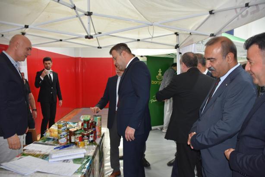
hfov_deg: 67.4
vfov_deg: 48.0
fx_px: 199
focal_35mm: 27
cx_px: 132
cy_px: 88
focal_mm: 18
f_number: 3.5
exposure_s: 1/80
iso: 400
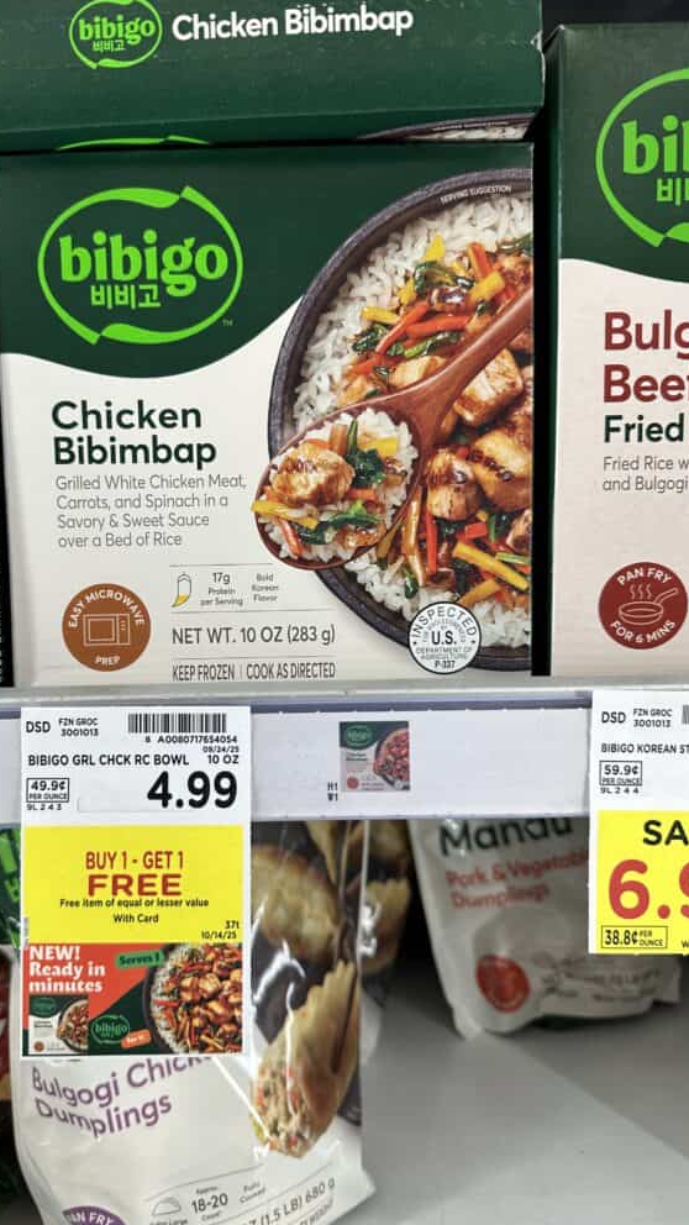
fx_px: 877
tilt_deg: -7.2
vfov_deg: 69.9
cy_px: 603
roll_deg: +1.5
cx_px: 268
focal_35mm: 27
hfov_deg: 42.6
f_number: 1.78
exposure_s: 1/121
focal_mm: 6.86
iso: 64
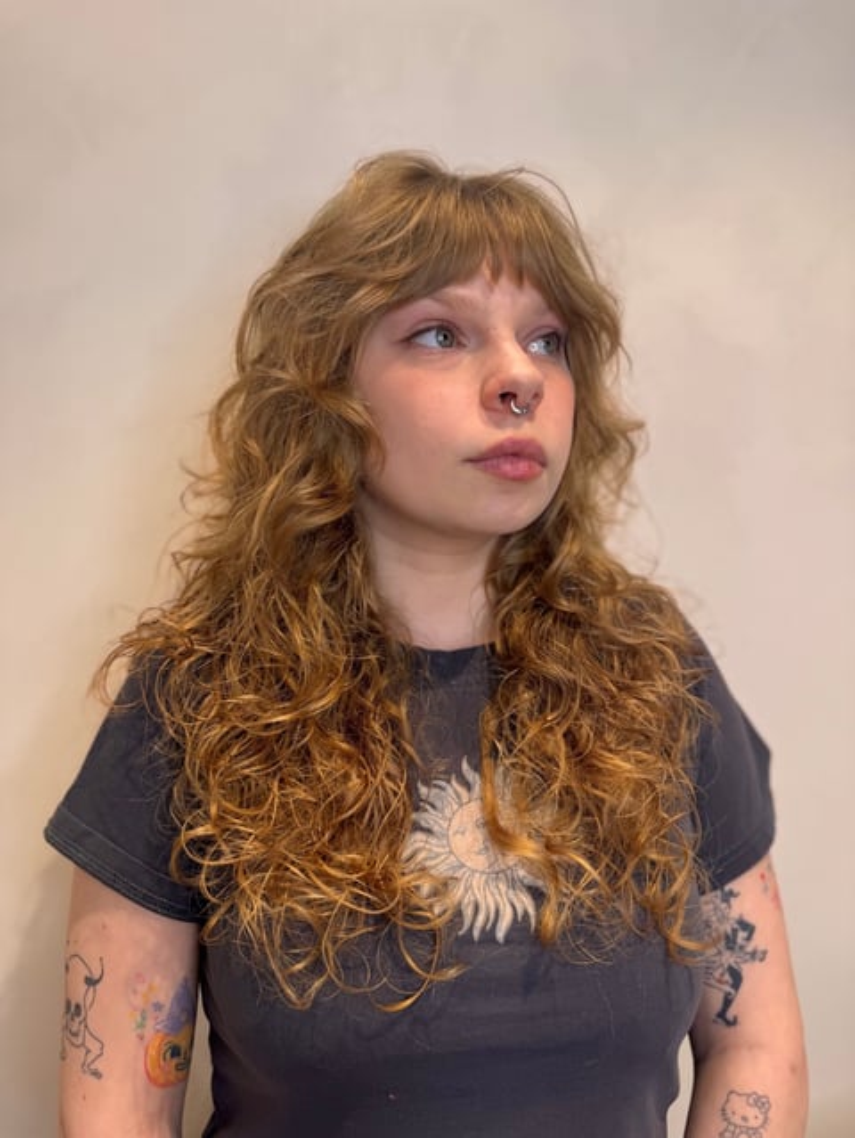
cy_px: 569
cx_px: 428
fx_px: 790
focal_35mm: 24
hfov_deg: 56.9
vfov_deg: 71.6
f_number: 1.78
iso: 64
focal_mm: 6.76
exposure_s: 1/121
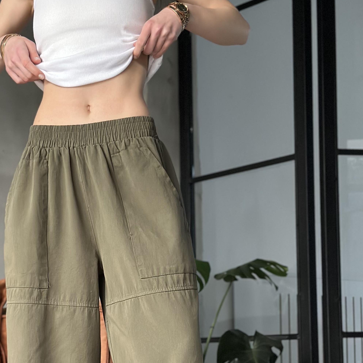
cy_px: 308
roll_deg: +0.6
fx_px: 1020
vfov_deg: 19.9
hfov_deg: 20.0
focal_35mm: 86
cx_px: 98
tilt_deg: +3.4
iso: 400
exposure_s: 1/40
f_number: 1.78
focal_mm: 6.86
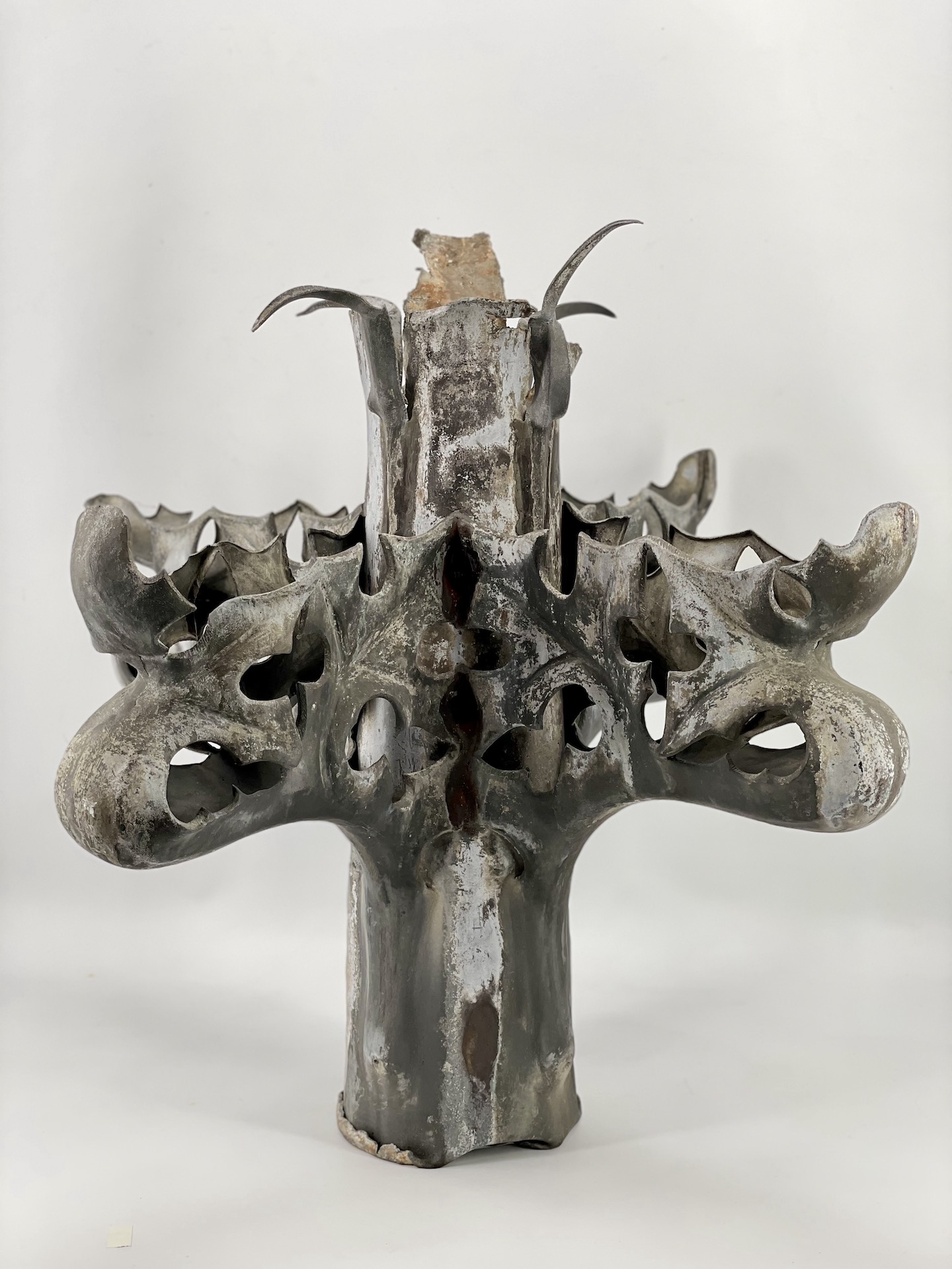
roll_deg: +0.1
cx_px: 476
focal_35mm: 52
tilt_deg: -5.4
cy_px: 634
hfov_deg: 28.0
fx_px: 1907
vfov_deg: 36.8
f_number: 2
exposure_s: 1/142
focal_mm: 6
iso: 25
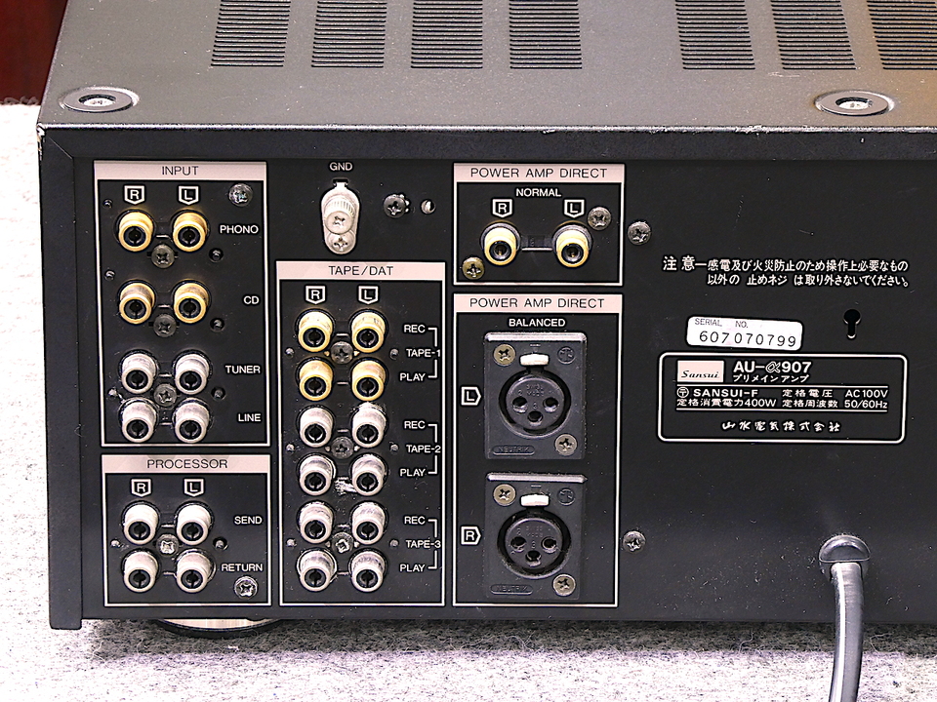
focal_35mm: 172
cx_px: 468
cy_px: 351
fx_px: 4656
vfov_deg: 8.6
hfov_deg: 11.5
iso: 200
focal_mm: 30.9
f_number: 5.6
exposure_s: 1/1.3
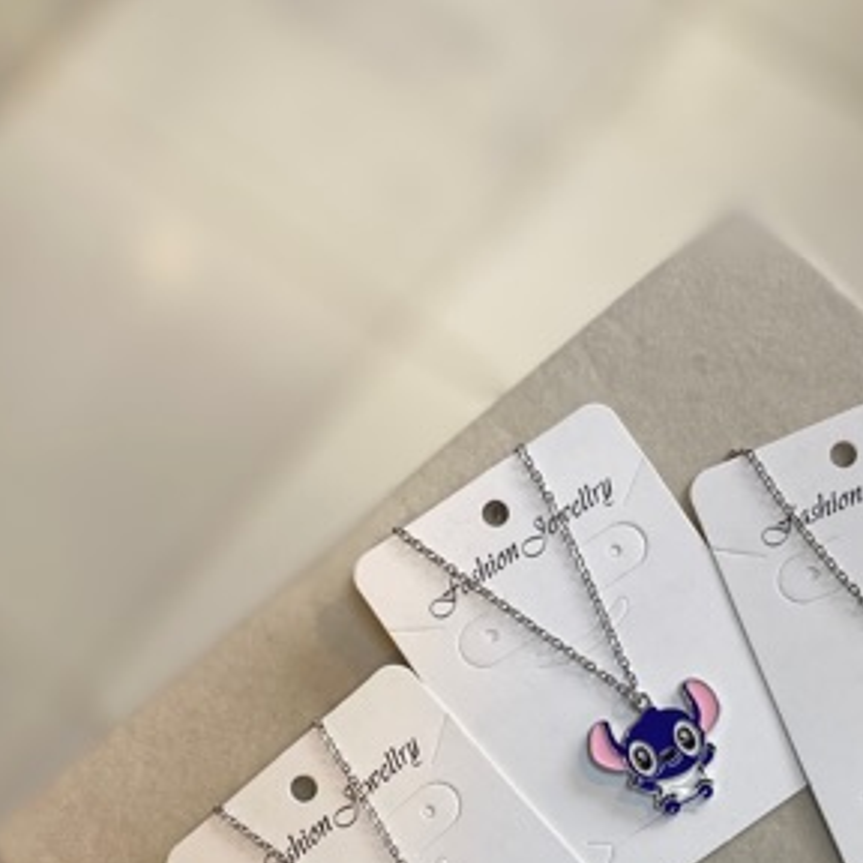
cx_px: 587
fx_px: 1438
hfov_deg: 33.1
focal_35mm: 51
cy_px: 857
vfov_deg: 31.0
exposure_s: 1/100
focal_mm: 4.25
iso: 32
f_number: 1.8
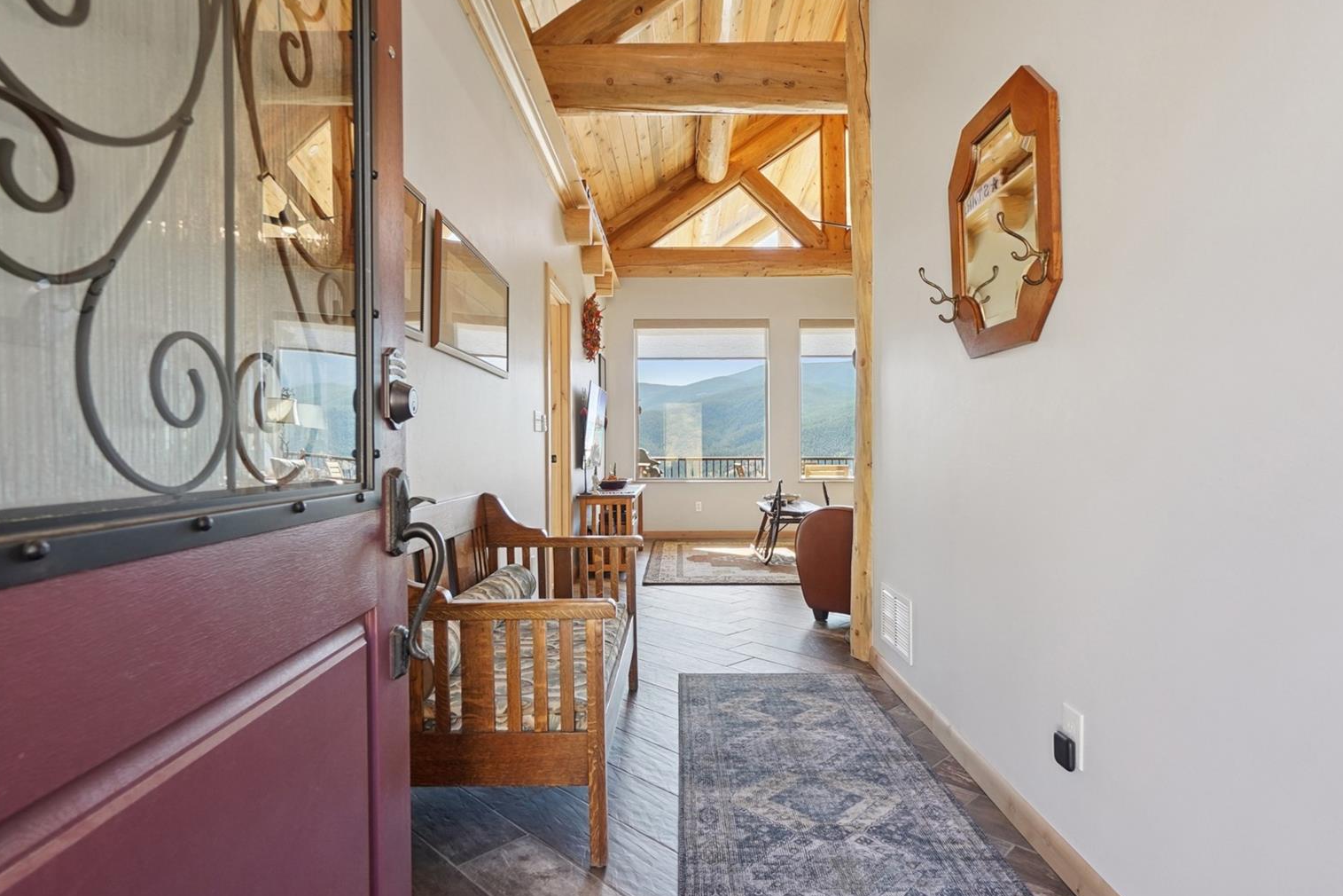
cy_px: 466
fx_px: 709
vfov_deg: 64.5
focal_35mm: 19
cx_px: 701
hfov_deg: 86.9
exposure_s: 1/30
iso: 400
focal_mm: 12
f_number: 8
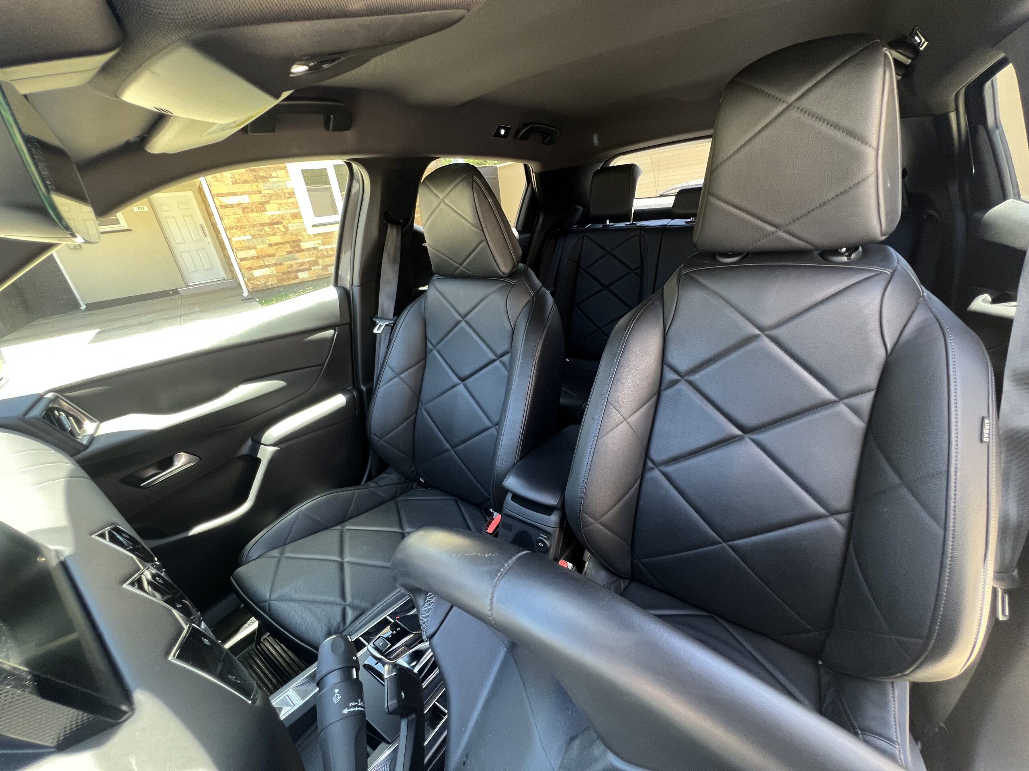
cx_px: 514
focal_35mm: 13
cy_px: 386
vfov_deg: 89.9
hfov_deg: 106.2
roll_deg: +7.3
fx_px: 386
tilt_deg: -24.7
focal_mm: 1.57
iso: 125
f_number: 1.8
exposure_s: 1/99
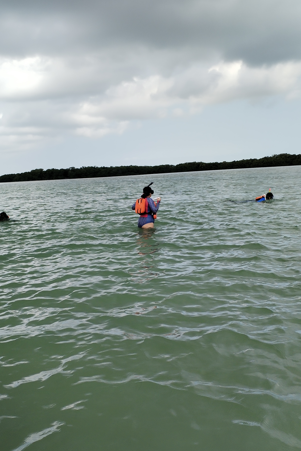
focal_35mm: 43
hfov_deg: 31.1
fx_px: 539
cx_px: 119
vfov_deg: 45.3
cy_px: 254
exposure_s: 1/1244
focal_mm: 4.75
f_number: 1.8
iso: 100
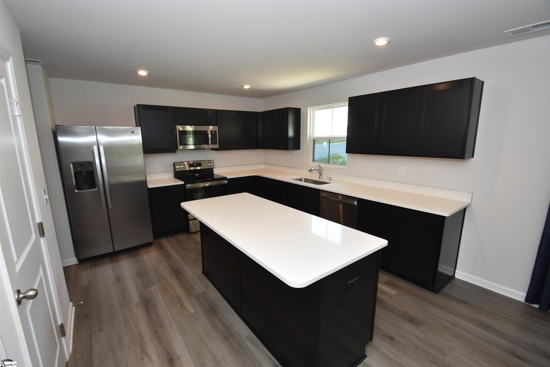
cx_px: 275
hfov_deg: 100.4
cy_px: 184
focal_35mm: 15
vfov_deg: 77.3
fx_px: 229
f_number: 5.6
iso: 400
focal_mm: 10
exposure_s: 1/60
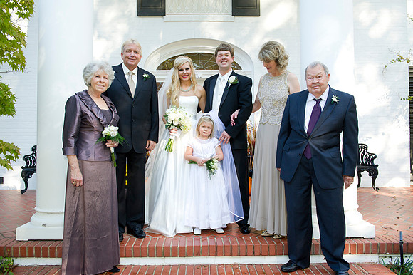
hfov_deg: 63.7
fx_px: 332
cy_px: 138
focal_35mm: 29
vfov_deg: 44.9
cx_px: 206
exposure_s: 1/200
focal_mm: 29
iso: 500
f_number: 5.6
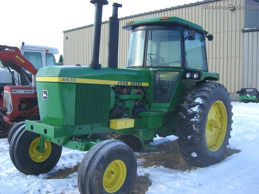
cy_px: 97
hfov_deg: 49.0
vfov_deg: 37.7
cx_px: 130
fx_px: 284
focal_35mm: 38
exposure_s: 1/250
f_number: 2.7
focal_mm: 6.2
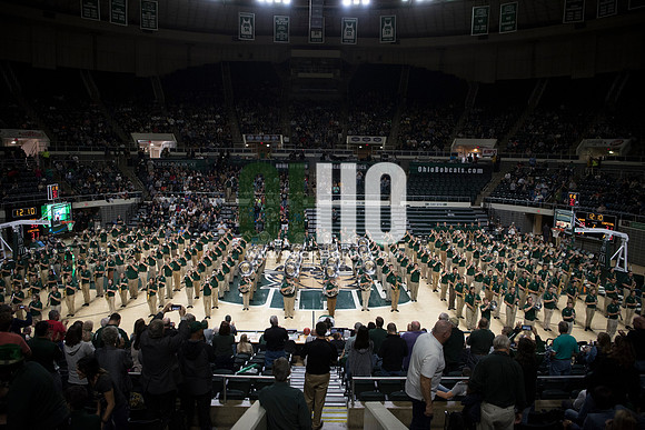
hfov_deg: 73.7
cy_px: 215
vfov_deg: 53.2
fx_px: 430
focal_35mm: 24
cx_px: 322
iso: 2000
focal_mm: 24
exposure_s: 1/1000
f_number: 2.8
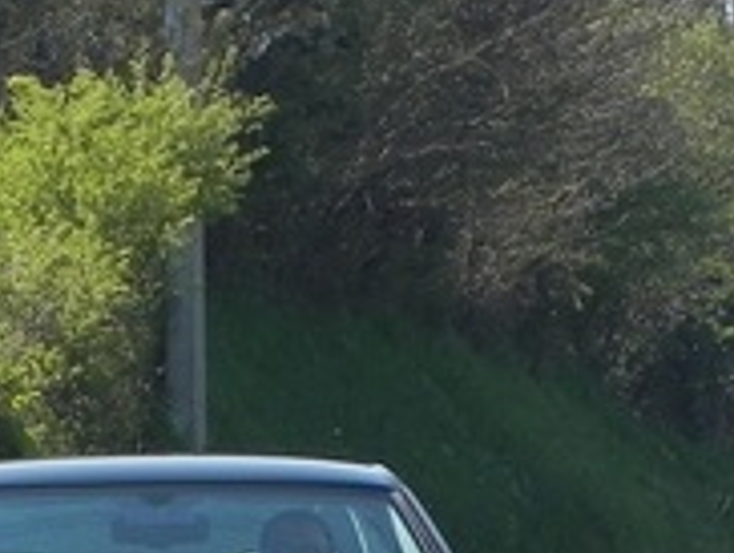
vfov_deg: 2.3
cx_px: 347
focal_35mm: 647
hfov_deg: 3.1
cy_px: 783
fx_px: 13737
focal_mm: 32.7
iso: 160
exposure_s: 1/285
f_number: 6.3
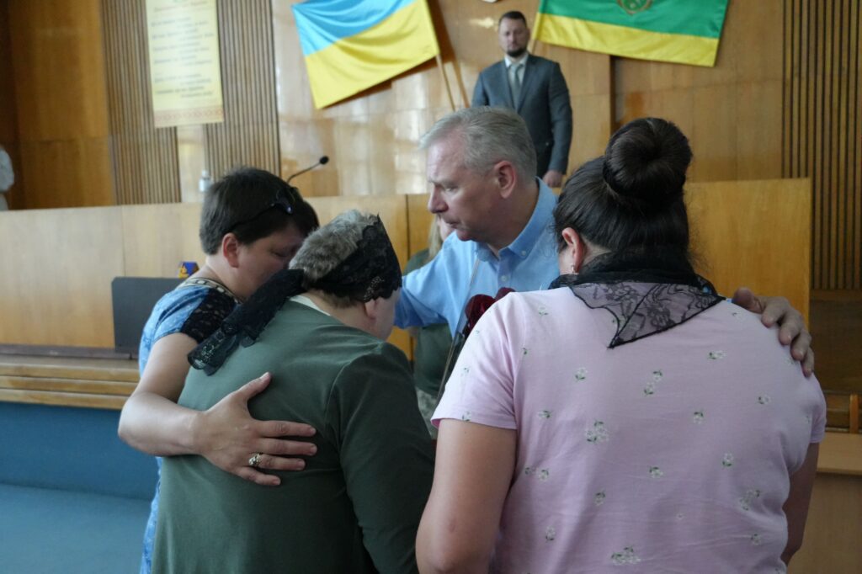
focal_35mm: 34
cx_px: 431
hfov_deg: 55.1
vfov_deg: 38.3
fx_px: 826
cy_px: 287
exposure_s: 1/160
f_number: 4
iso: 5000
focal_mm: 23
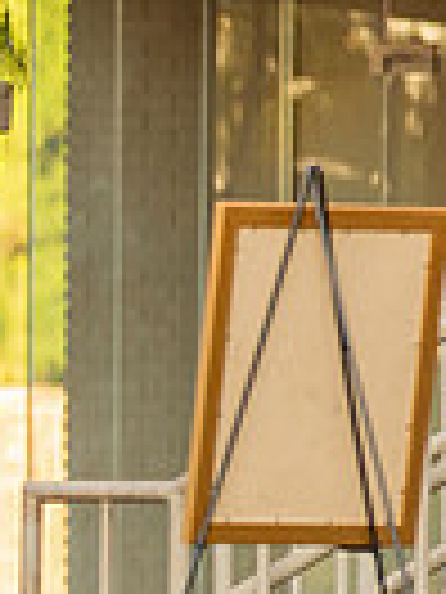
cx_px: -451
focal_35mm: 843
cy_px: 425
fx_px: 14482
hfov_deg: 1.8
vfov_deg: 2.4
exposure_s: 1/320
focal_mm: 200
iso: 800
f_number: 4
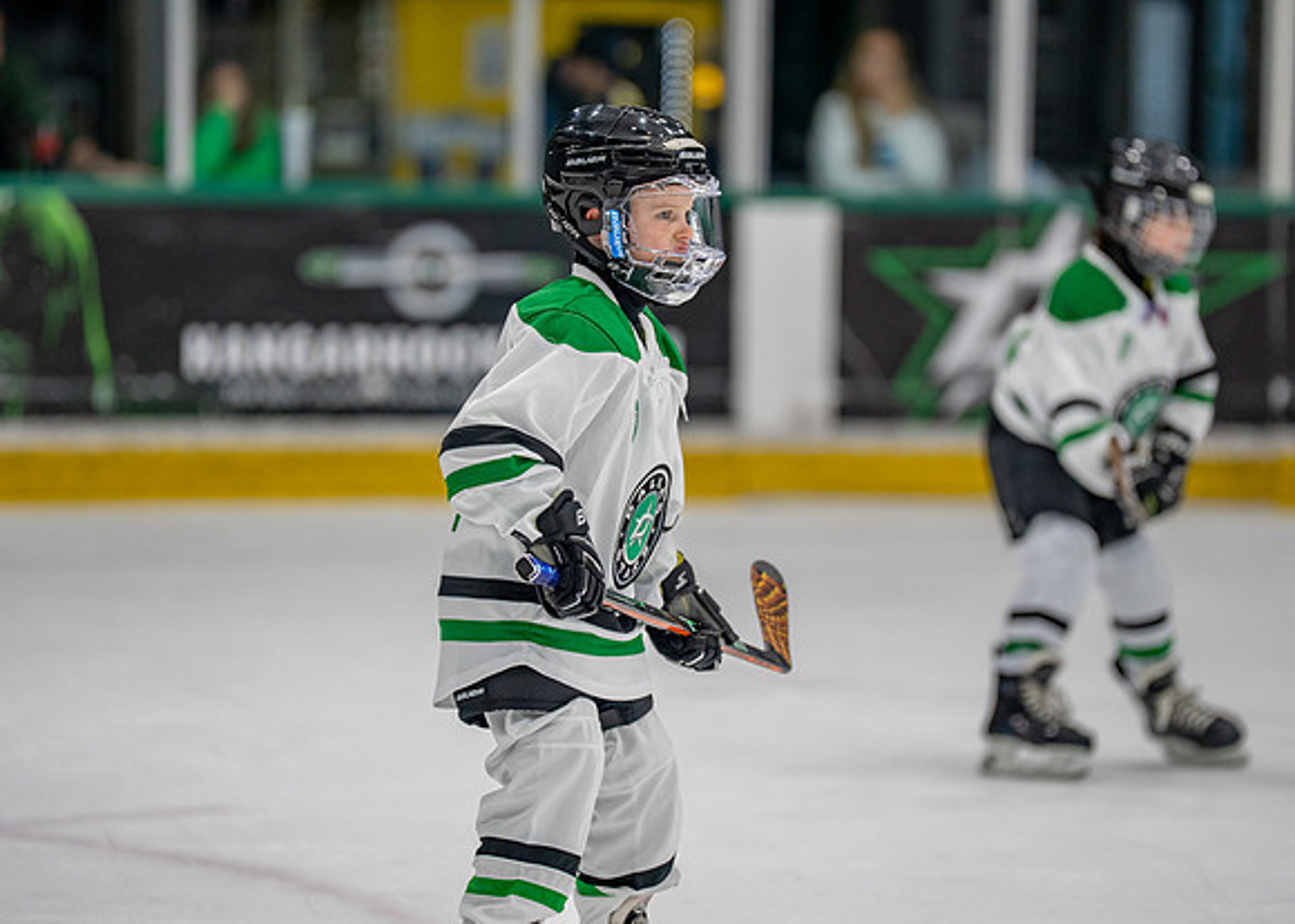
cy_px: 424
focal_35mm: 249
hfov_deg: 8.1
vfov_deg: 5.8
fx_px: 9170
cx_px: 666
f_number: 2.8
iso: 800
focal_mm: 200
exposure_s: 1/1250
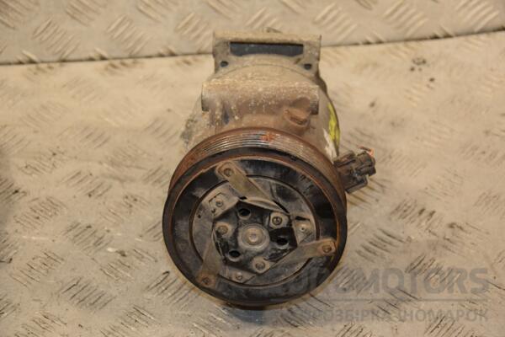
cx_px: 252
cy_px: 168
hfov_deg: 21.9
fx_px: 1304
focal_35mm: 93
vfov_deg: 14.7
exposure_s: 1/160
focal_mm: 62
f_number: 5.3
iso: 800
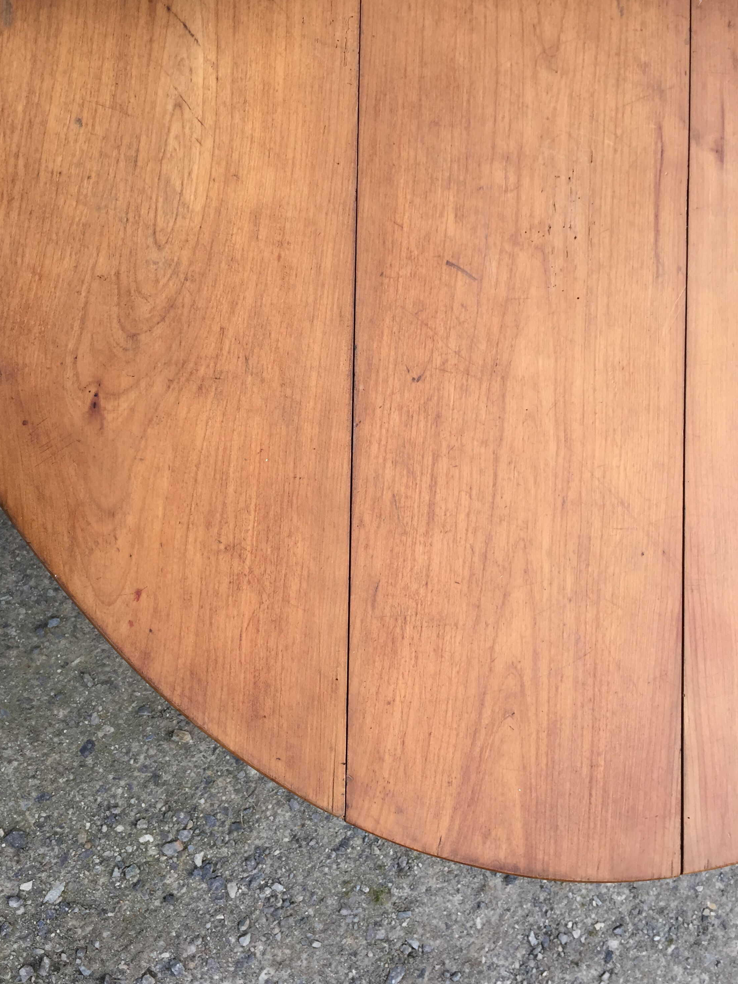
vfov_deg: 56.8
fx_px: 910
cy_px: 494
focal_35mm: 32
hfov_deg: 44.2
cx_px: 373
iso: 50
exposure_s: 1/100
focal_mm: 4.15
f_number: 2.2
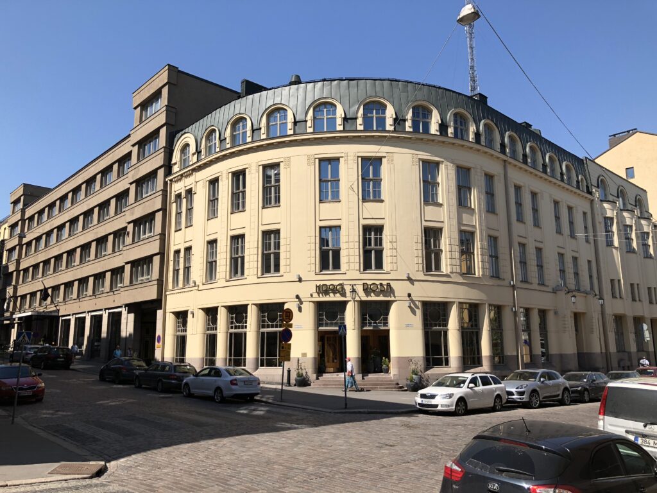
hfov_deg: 63.4
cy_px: 246
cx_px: 328
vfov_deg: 49.7
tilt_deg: +9.5
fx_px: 531
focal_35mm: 28
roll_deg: +1.2
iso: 20
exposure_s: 1/2404
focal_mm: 4
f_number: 1.8
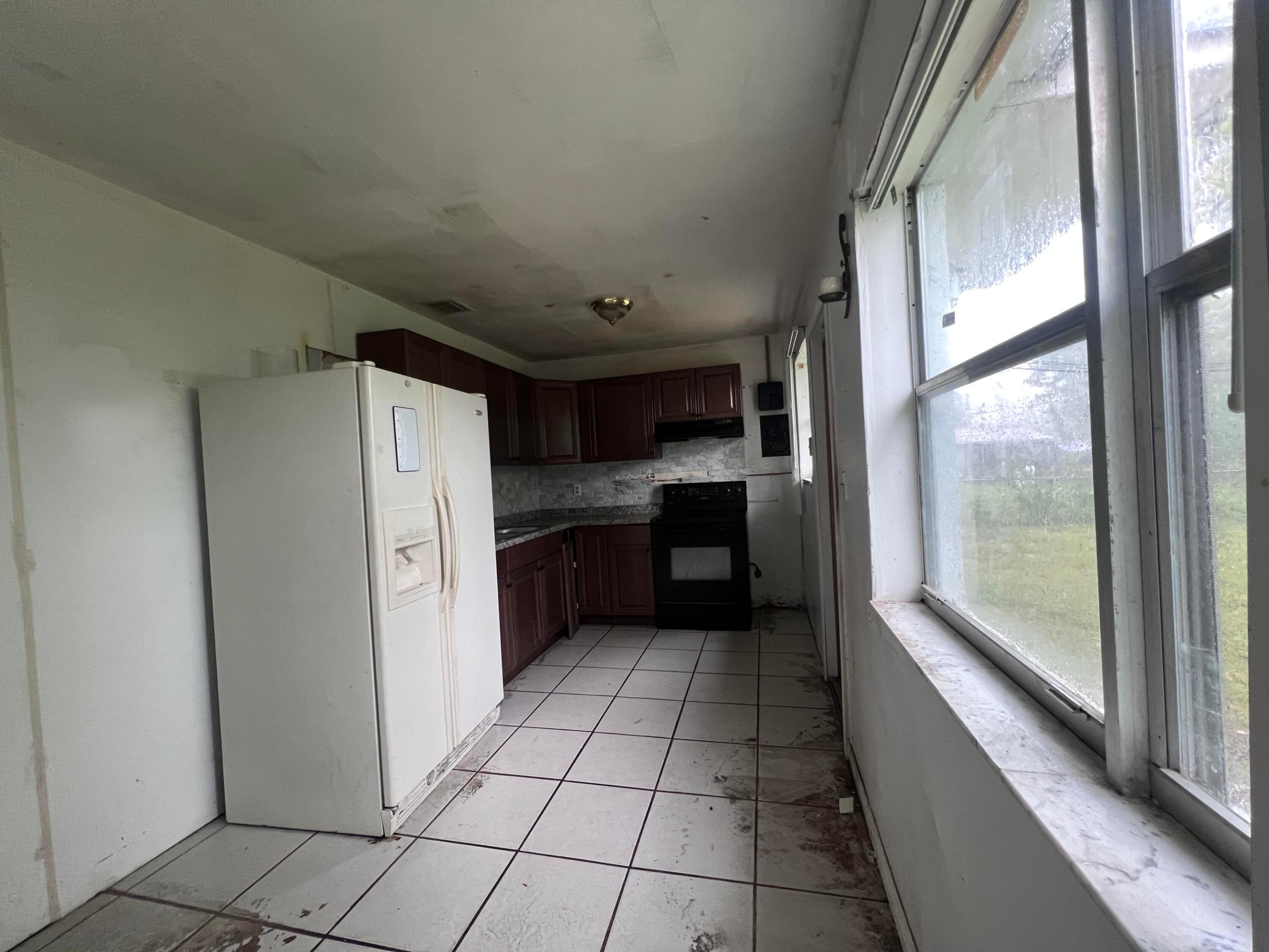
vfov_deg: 89.9
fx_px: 477
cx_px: 634
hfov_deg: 106.2
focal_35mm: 13
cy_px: 476
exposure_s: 1/60
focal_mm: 1.57
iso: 250
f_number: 1.8
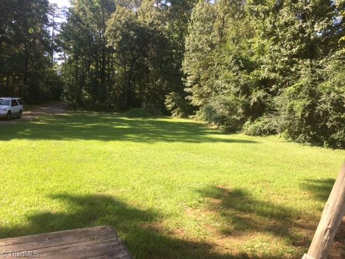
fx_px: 289
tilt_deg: -1.2
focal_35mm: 29
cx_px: 172
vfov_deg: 48.2
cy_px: 130
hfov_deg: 61.7
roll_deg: -1.3
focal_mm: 4.15
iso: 32
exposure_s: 1/507
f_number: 2.2
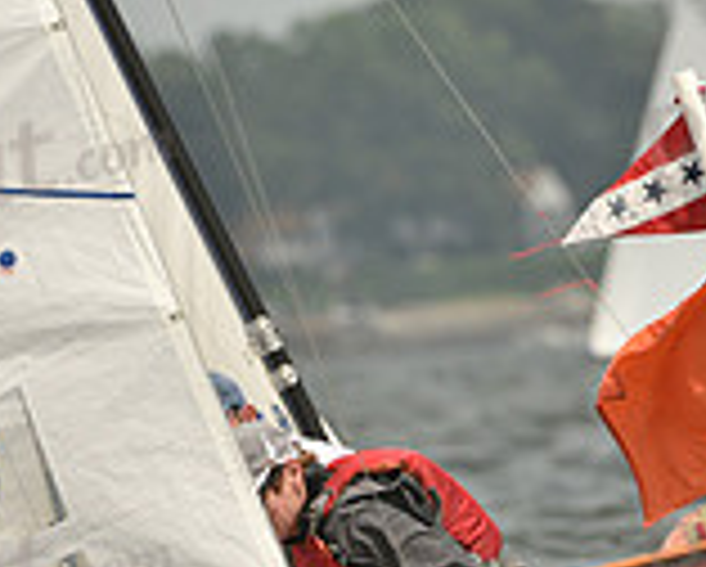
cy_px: 794
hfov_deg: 1.4
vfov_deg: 1.1
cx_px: 409
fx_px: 28954
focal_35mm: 1384
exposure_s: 1/1250
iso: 320
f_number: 8
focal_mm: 400
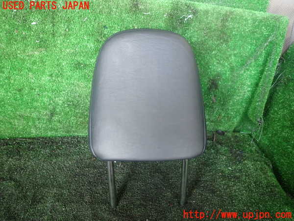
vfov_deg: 54.9
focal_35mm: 25
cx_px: 147
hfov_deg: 69.4
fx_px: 212
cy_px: 110
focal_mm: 4.5
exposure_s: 1/50
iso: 200
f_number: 2
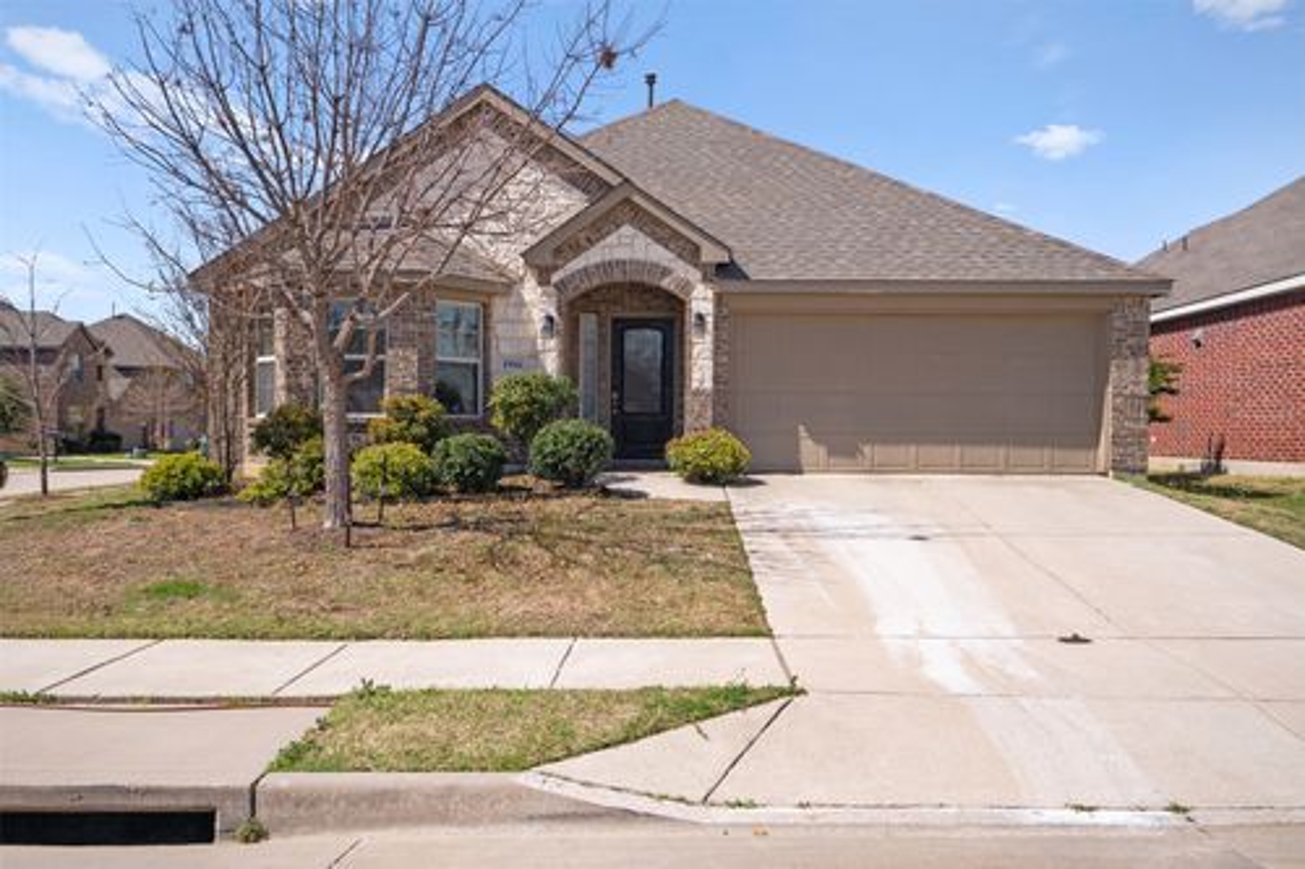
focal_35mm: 31
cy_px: 434
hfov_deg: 60.3
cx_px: 652
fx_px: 1123
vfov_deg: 42.3
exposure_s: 1/160
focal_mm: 31
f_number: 7.1
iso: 400
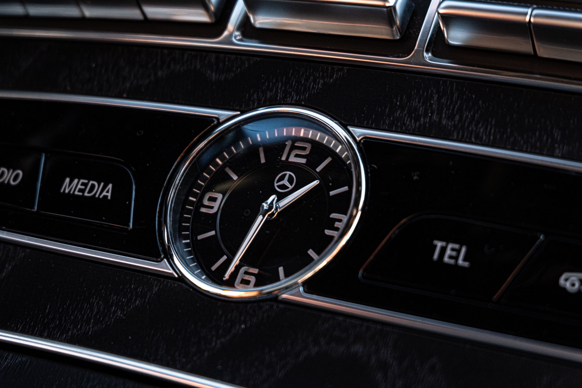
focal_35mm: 73
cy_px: 194
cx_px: 291
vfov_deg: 18.7
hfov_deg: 27.7
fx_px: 1180
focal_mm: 48.4
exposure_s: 1/20
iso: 320
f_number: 5.6
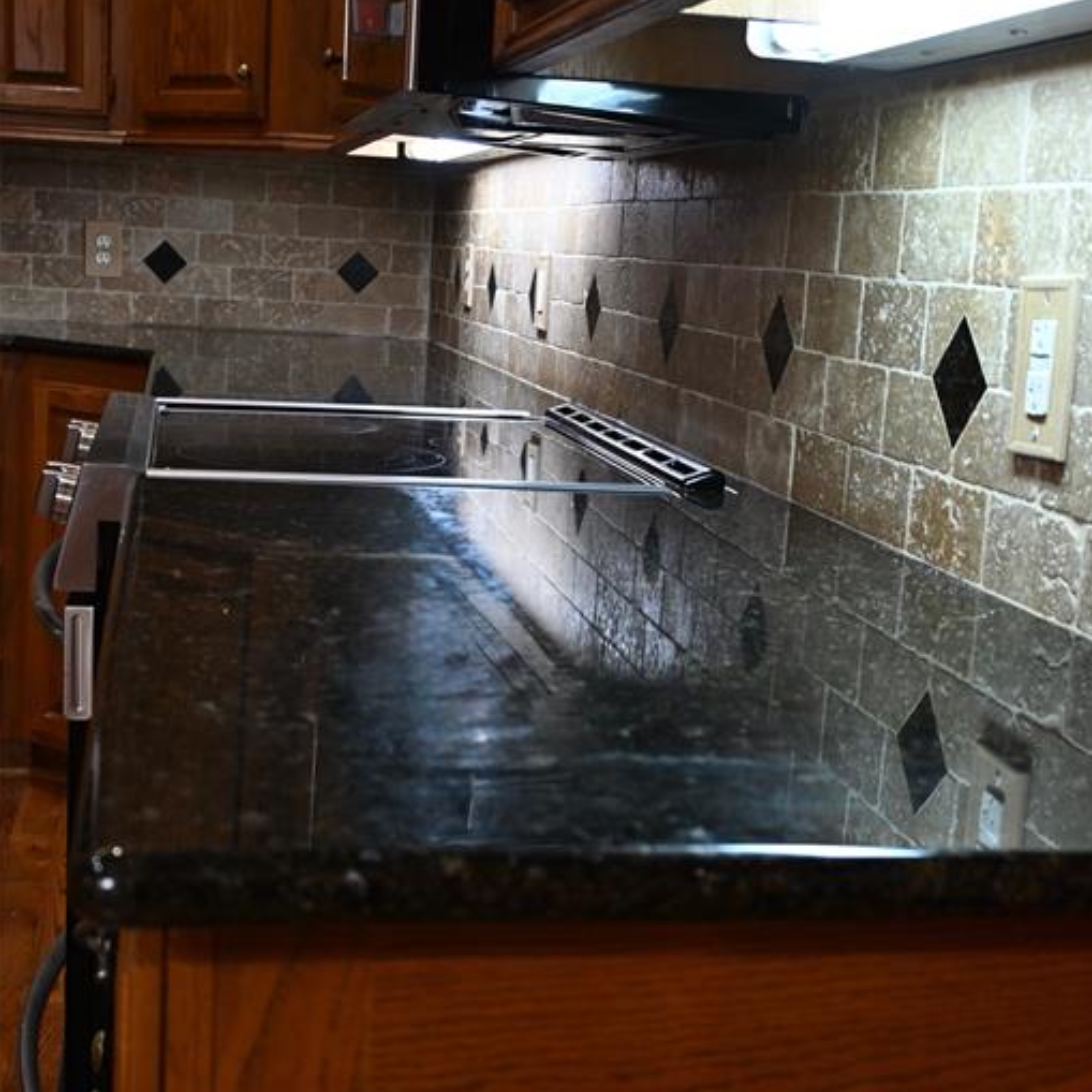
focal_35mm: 50
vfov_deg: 34.0
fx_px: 1785
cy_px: 577
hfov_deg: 34.0
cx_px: 547
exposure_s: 1/40
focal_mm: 26
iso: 720
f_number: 5
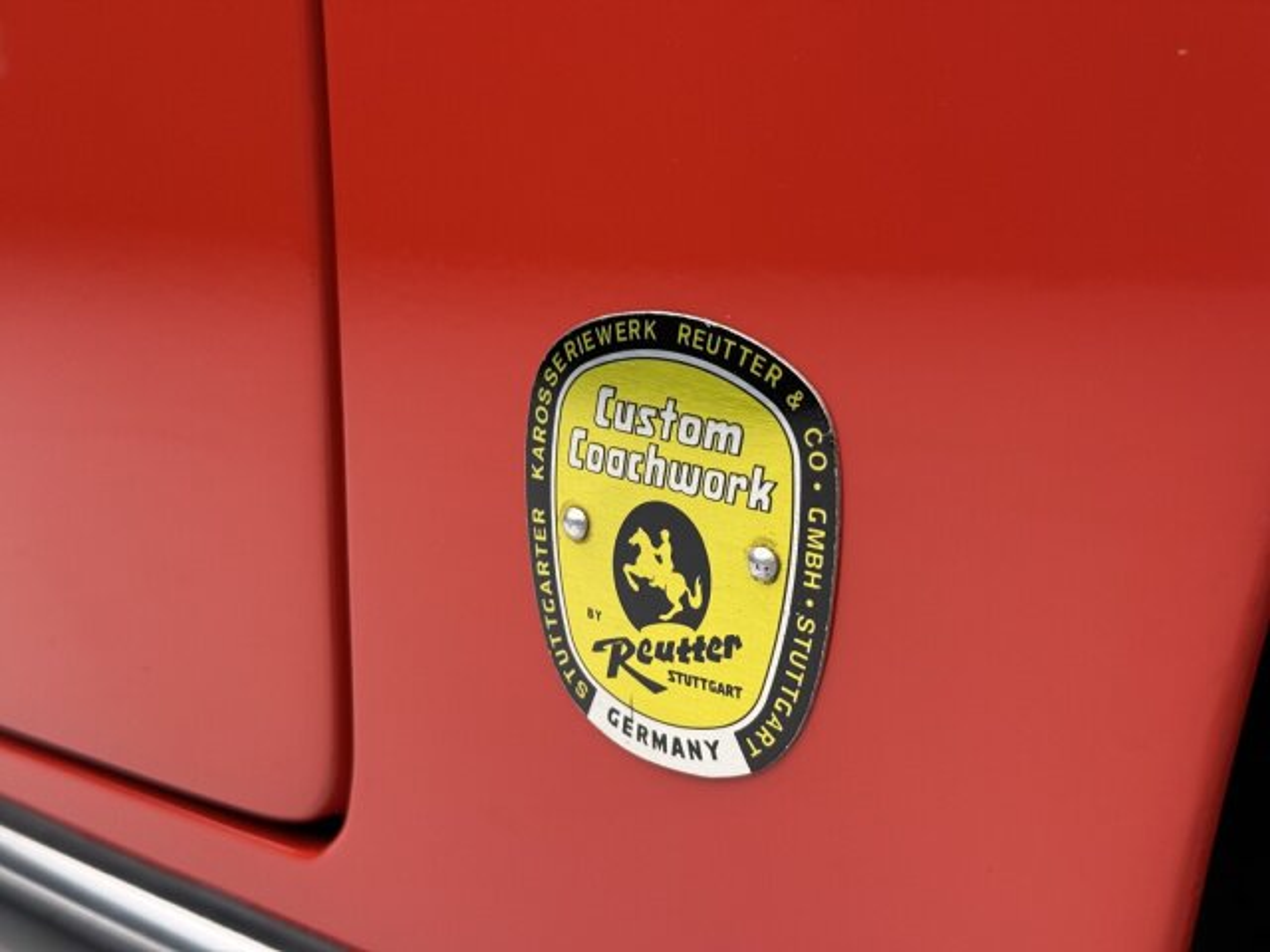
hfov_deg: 39.7
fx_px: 1761
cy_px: 476
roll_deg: +2.0
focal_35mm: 48
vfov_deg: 30.3
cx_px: 635
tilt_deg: -10.3
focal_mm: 6.76
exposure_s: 1/49
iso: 125
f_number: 1.78
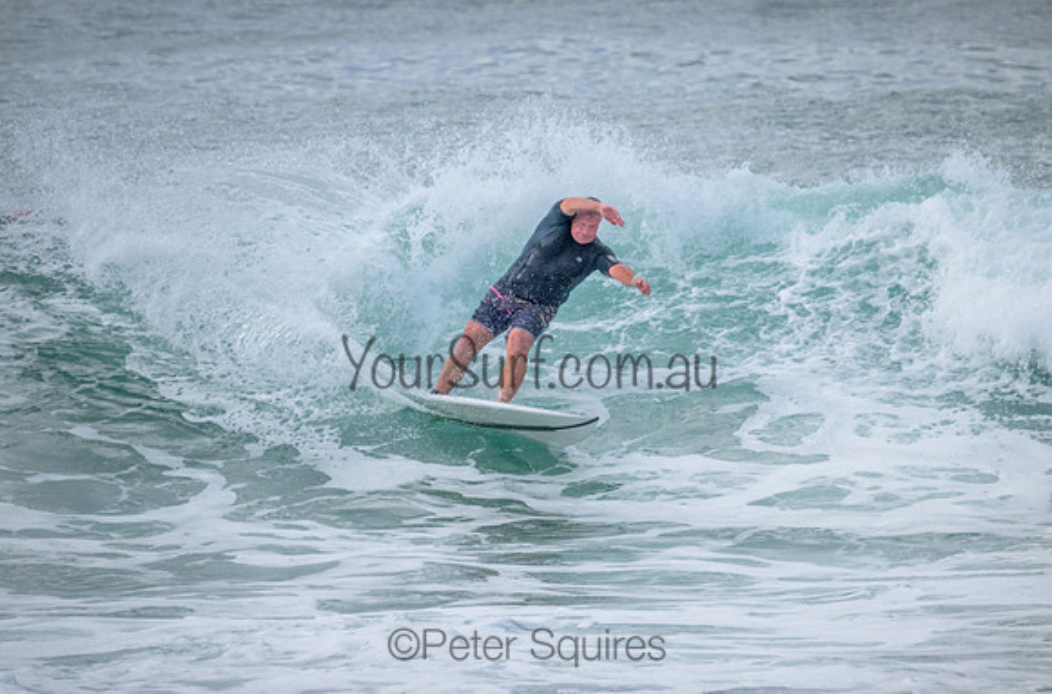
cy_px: 329
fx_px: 24385
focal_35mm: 837
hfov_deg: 2.5
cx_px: 503
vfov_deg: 1.6
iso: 1800
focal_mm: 800
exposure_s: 1/1250
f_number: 11
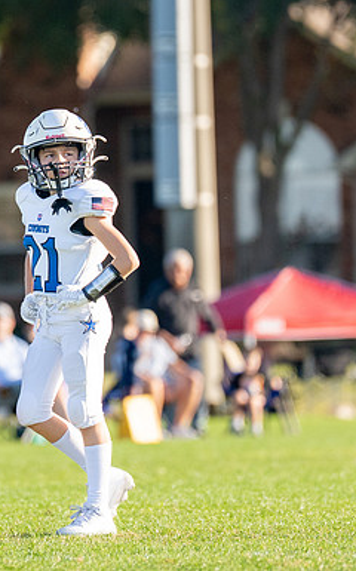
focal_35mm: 661
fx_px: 10280
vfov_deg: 3.2
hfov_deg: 2.0
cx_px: 41
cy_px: 219
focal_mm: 200
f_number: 2.8
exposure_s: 1/3200
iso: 320
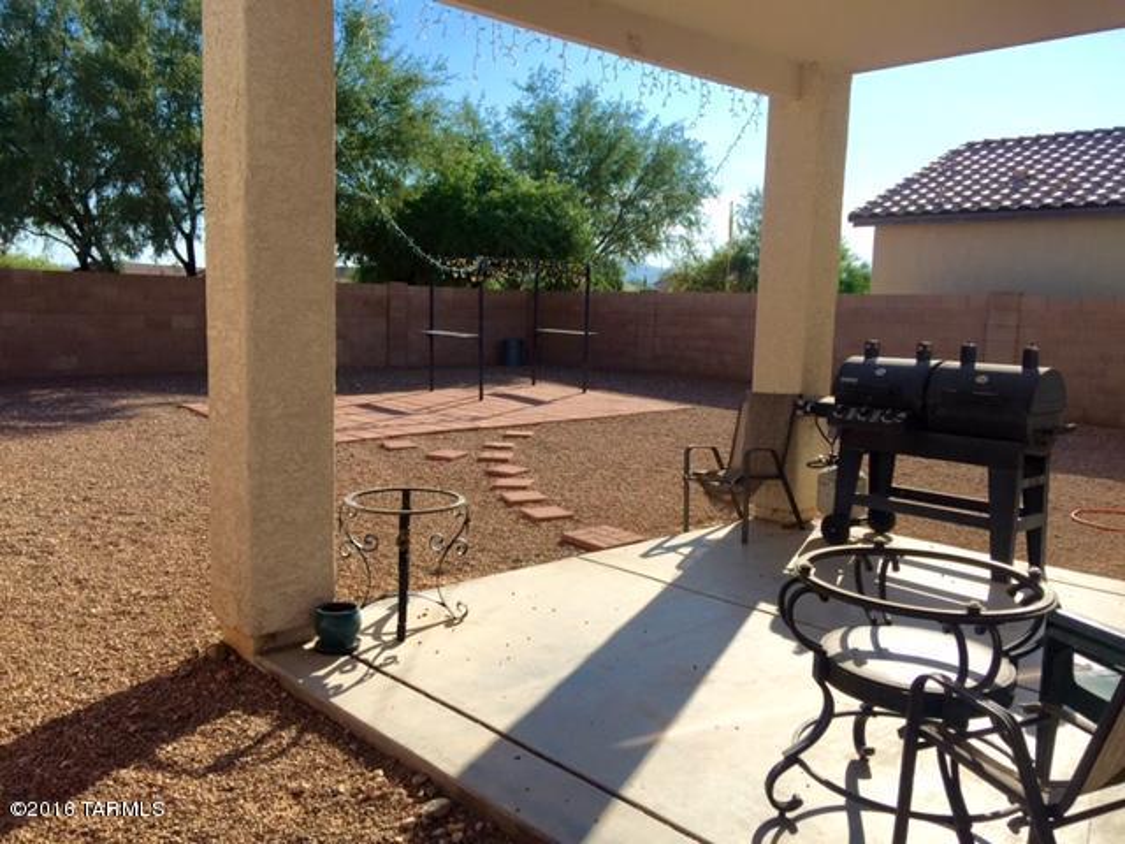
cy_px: 422
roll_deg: -2.8
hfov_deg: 61.7
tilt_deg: -6.3
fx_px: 942
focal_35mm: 29
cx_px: 562
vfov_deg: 48.2
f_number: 2.2
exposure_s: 1/2326
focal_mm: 4.15
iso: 32
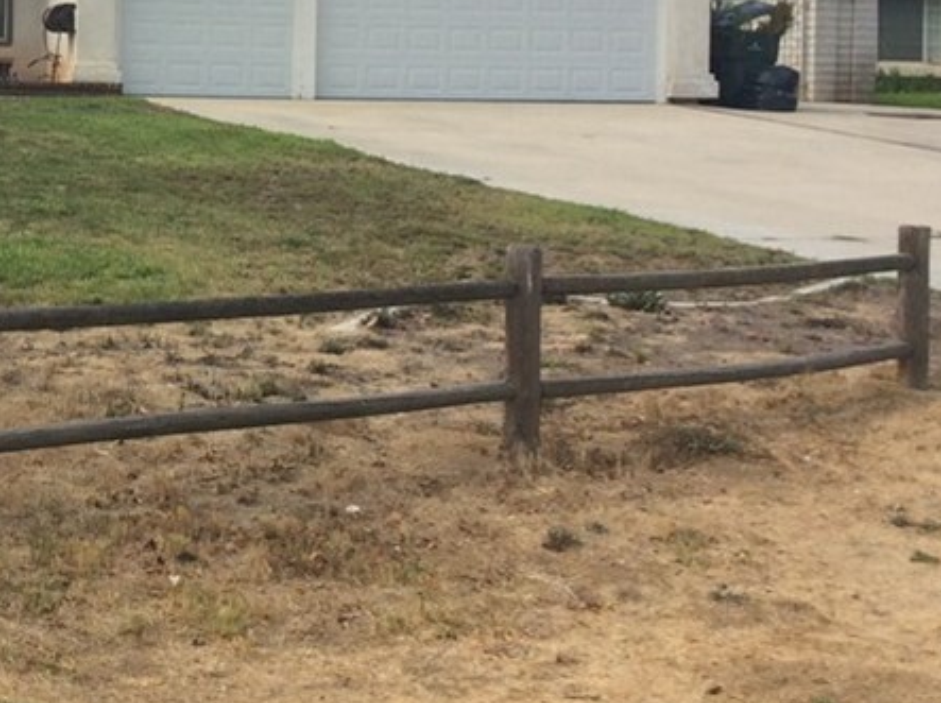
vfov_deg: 19.4
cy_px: 48
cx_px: -38
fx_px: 2009
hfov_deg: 24.9
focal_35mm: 74
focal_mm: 3.3
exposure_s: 1/1789
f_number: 2.4
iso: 32
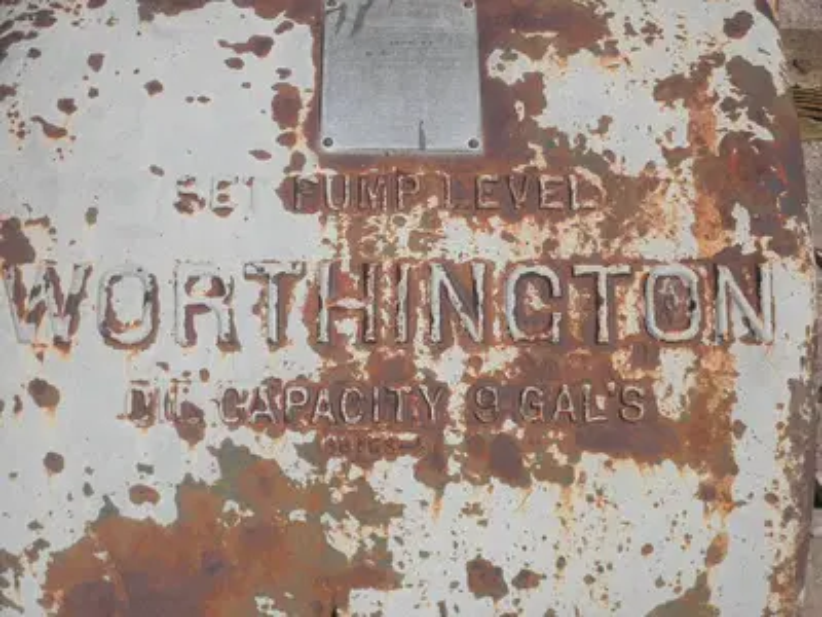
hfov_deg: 32.7
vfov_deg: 24.8
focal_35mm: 59
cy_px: 308
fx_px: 1401
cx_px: 411
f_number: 10.7
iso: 64
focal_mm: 10.5
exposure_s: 1/160
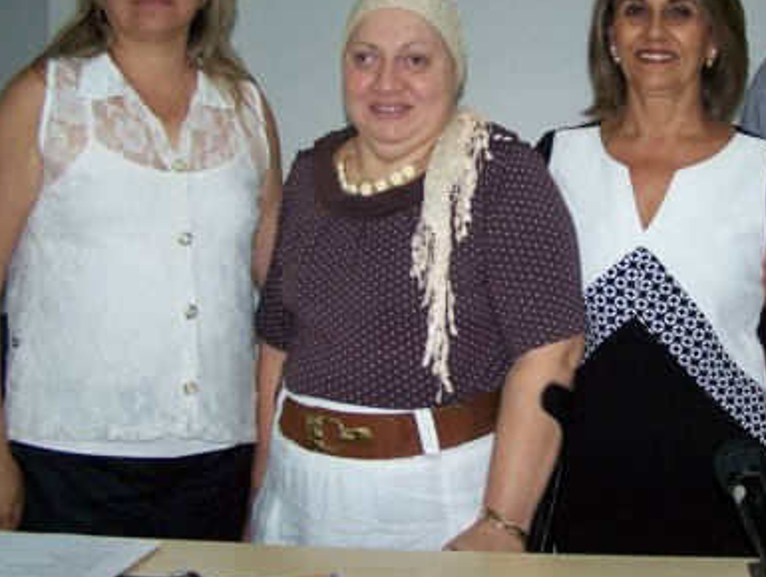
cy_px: 201
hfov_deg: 30.3
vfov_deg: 23.3
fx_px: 1396
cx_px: 552
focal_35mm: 63
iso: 160
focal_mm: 6.3
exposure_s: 1/60
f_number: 2.8
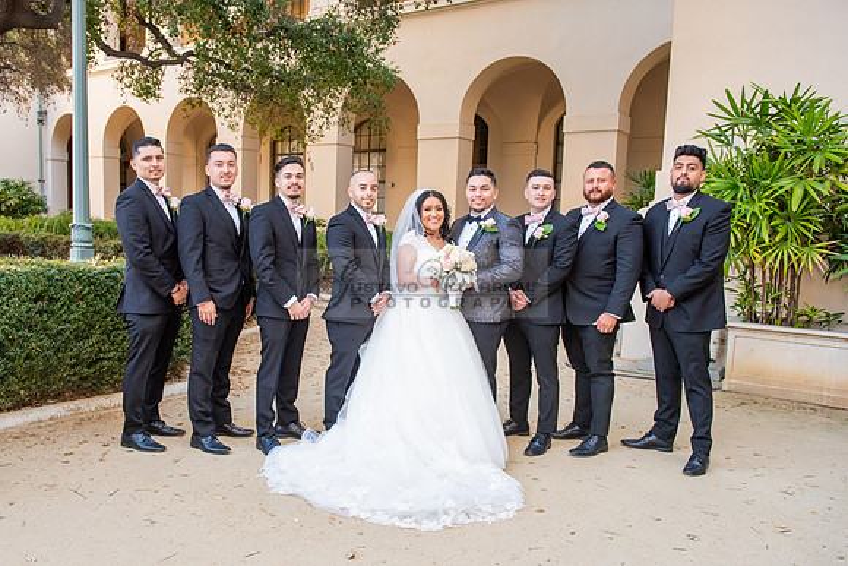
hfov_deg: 60.7
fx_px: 723
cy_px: 310
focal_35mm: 31
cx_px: 383
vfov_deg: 42.7
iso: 640
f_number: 4.5
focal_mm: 28
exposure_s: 1/200
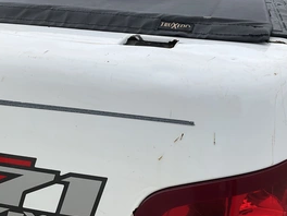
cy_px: 93
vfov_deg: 32.8
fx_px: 365
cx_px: 161
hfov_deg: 42.9
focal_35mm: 44
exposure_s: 1/1076
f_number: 1.8
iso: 25
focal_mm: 3
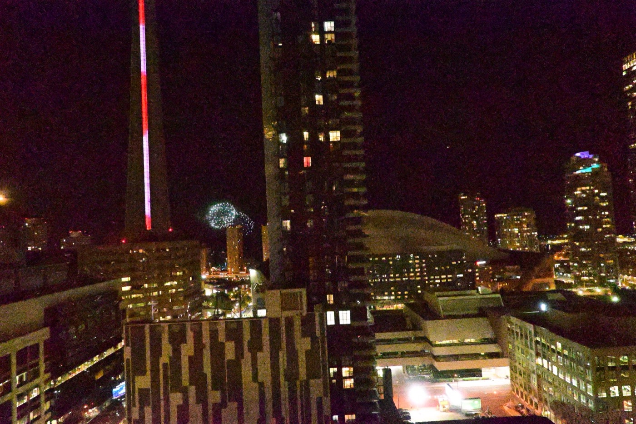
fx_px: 424
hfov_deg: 73.8
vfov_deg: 53.1
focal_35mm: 24
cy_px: 212
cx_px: 318
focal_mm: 16
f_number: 6.3
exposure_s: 1/160
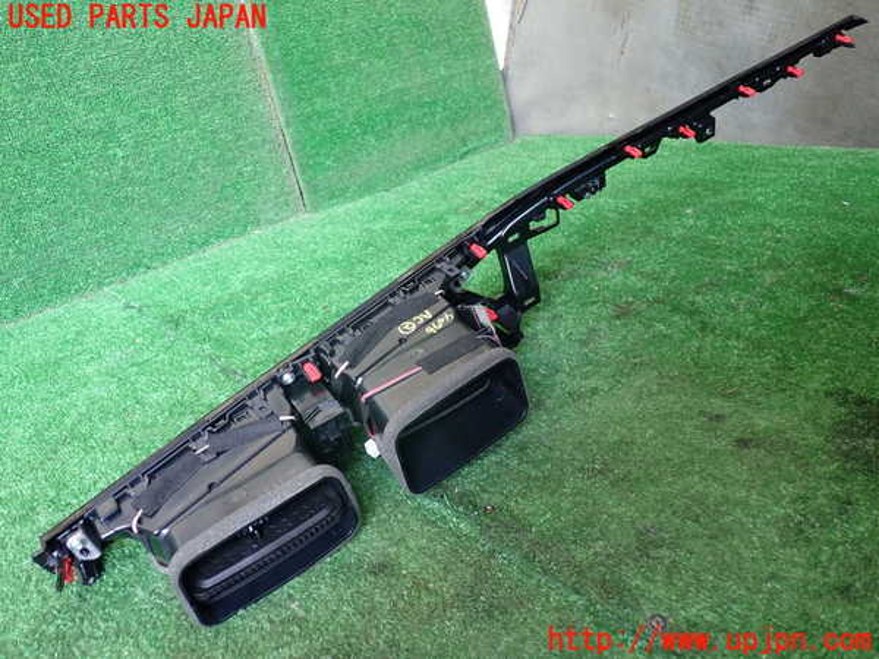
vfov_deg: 46.8
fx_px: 762
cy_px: 330
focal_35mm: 30
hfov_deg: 60.0
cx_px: 440
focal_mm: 5.4
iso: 200
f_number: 2.3
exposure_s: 1/30
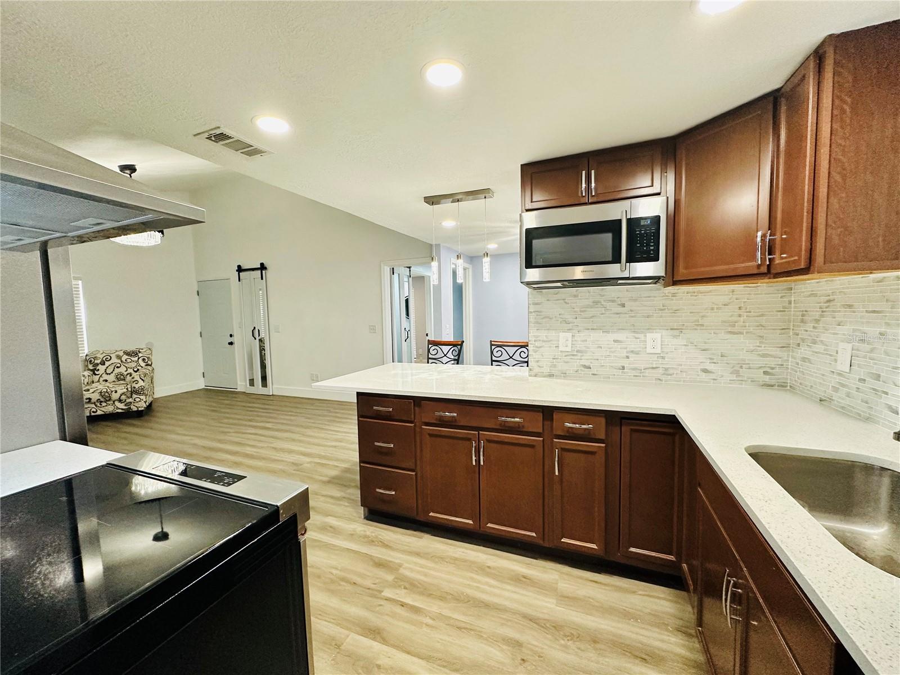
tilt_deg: -3.8
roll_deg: +1.2
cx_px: 450
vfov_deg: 85.7
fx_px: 364
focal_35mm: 14
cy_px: 338
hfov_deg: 102.1
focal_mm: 2.22
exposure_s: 1/120
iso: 250
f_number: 2.2
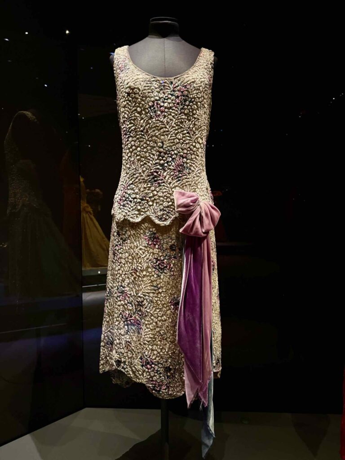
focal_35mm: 24
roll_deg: -1.4
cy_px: 230
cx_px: 172
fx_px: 319
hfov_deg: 56.8
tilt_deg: -3.2
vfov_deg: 71.6
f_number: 1.78
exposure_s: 1/27
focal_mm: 6.76
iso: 1600
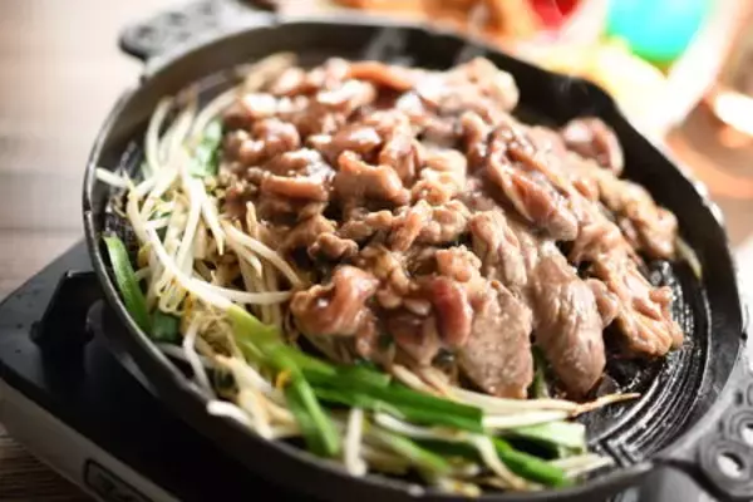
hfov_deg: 43.6
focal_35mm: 45
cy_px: 251
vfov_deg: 29.9
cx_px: 376
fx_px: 941
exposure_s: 1/200
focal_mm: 45
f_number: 3
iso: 160
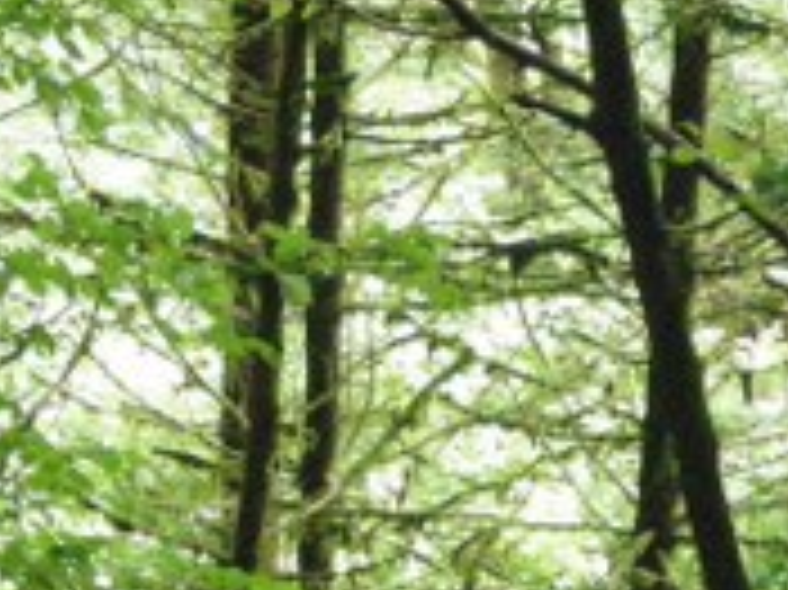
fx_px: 4254
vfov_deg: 7.9
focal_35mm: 187
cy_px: 671
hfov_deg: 10.3
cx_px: -257
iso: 800
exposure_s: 1/50
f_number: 4.4
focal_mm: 9.1
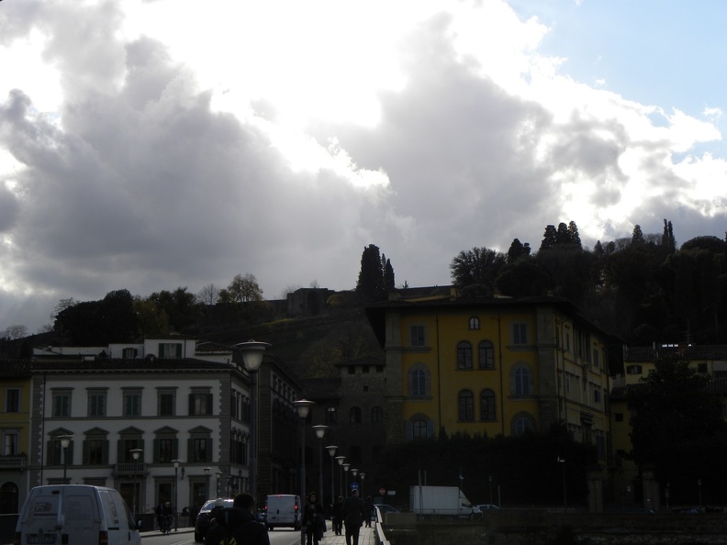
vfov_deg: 22.3
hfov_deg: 29.4
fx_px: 1386
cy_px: 272
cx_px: 364
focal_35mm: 66
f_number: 5.6
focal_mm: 11.8
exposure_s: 1/426
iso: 64
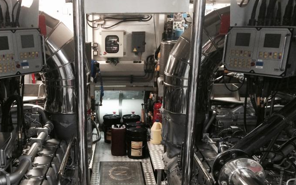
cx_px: 105
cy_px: 156
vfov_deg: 27.3
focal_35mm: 46
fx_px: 371
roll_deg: +0.0
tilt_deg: -20.4
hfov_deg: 43.0
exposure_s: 1/33
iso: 250
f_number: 2.2
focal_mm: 4.15
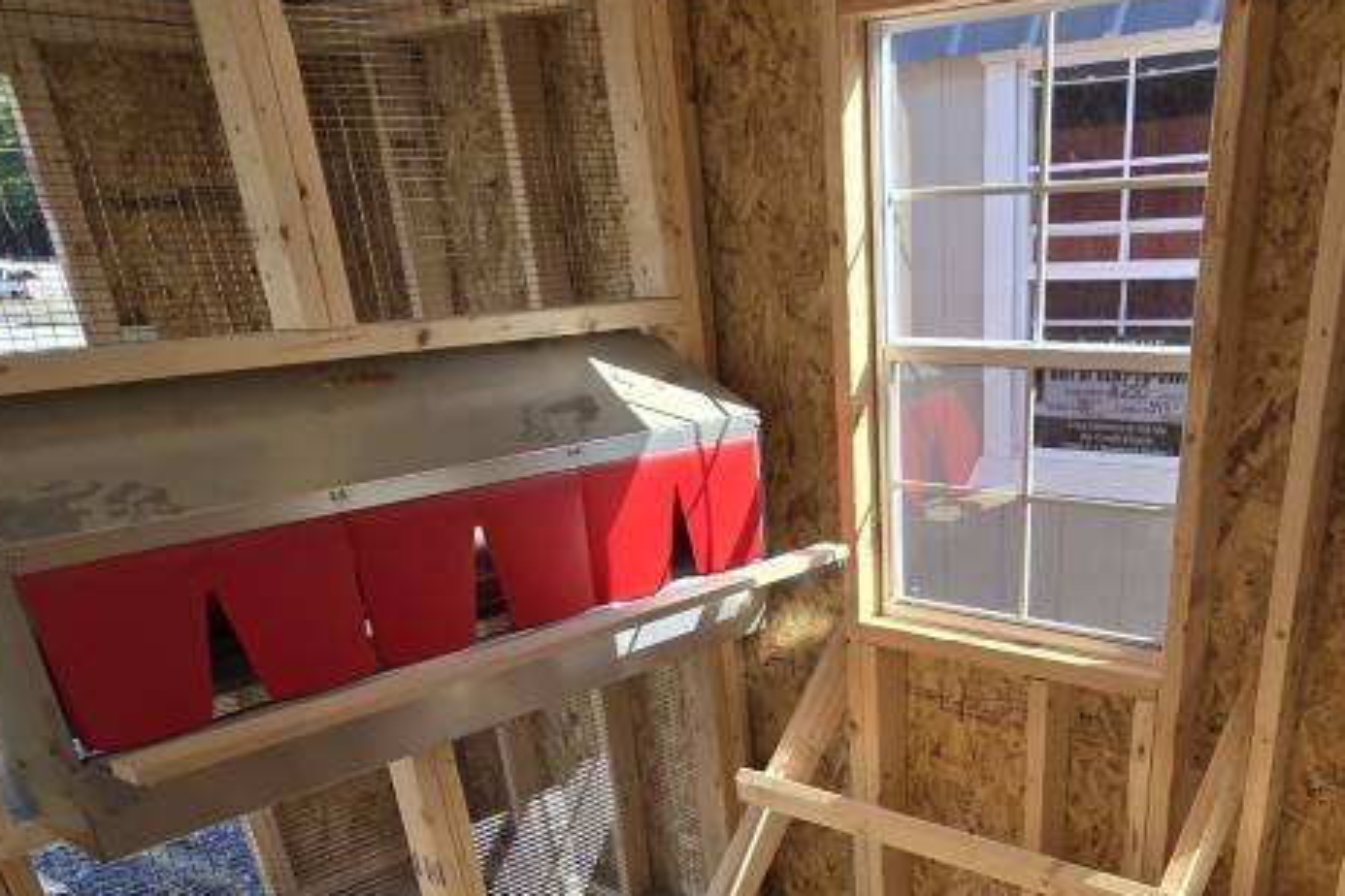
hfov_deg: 60.6
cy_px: 945
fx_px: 1121
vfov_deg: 37.6
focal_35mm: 30
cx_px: 888
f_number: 2.2
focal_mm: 2.2
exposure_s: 1/485
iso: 50
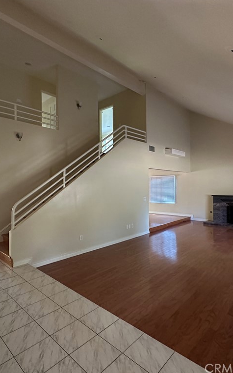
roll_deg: +0.6
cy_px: 187
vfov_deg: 85.1
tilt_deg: -0.6
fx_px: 203
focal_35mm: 20
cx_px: 119
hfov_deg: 59.6
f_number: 2.2
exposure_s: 1/60
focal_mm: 2.22
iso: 640
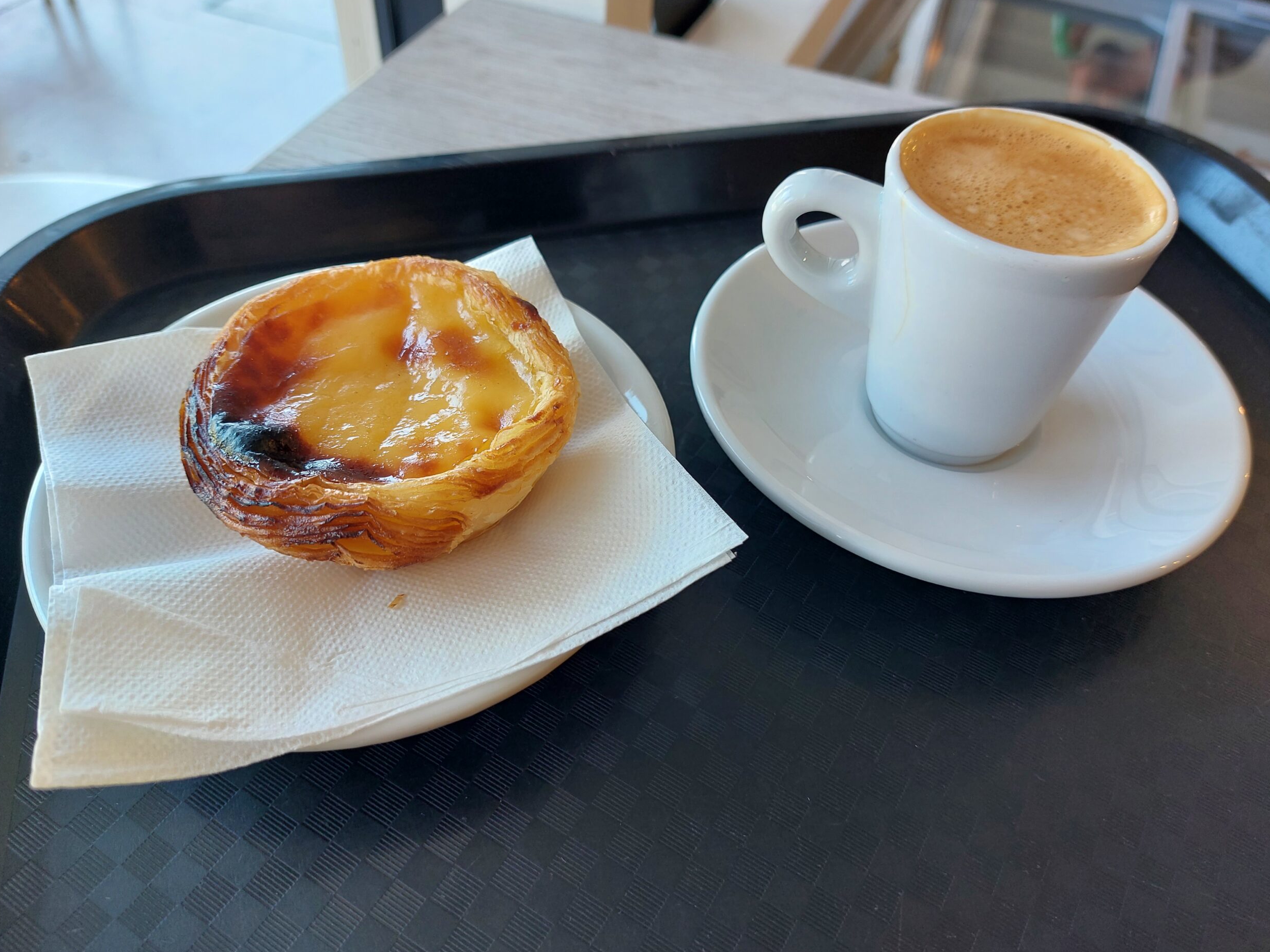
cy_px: 466
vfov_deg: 54.9
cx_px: 656
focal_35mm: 25
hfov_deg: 69.4
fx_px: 917
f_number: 1.8
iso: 50
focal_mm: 5.23
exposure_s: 1/50
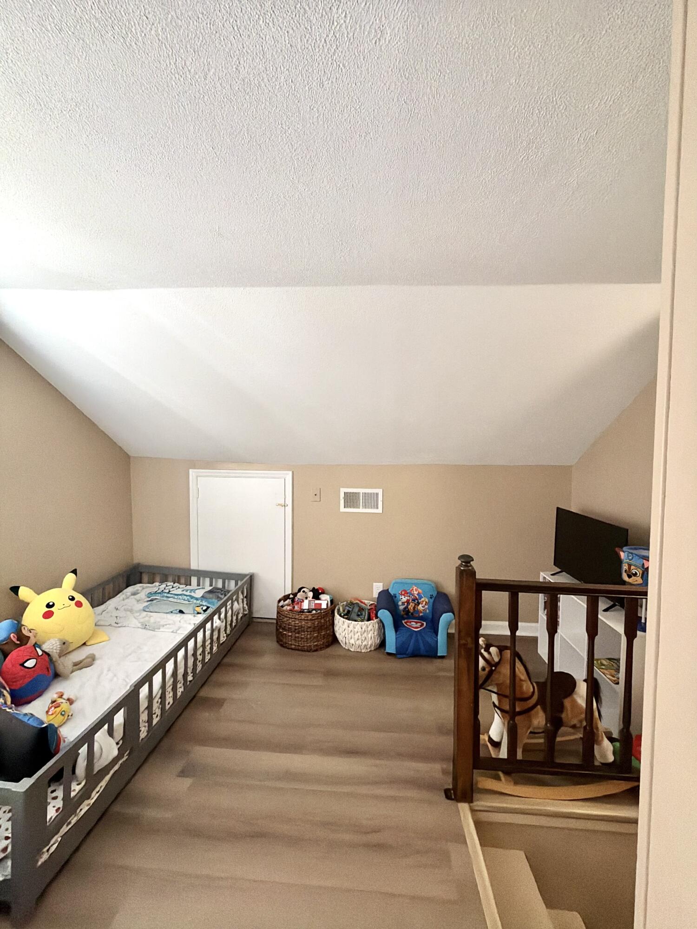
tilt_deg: -1.9
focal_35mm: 14
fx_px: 376
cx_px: 348
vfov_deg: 102.1
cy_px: 464
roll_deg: -1.4
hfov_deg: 85.7
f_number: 2.2
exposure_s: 1/60
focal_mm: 2.22
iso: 500
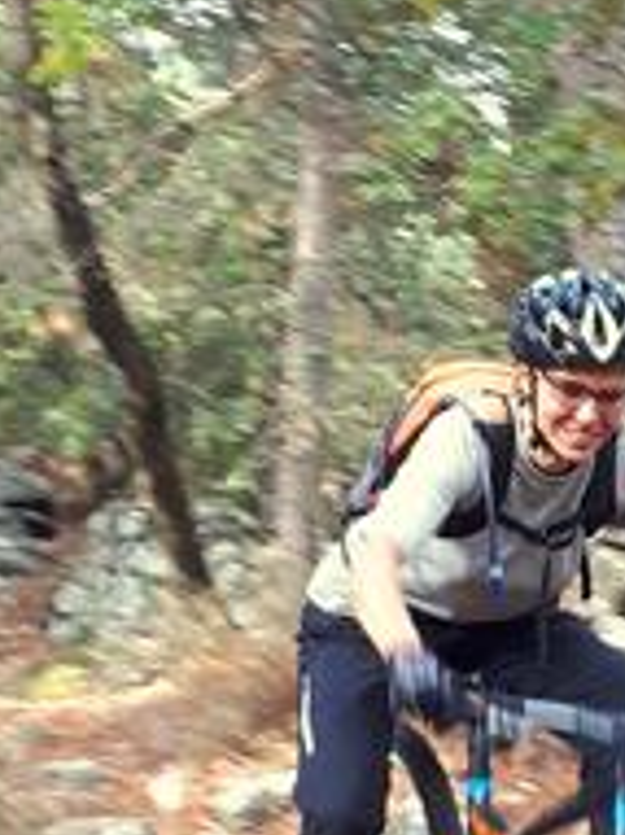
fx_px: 2049
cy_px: 542
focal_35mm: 85
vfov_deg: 23.0
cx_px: 581
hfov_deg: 17.1
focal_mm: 3.6
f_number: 1.9
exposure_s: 1/33
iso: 50
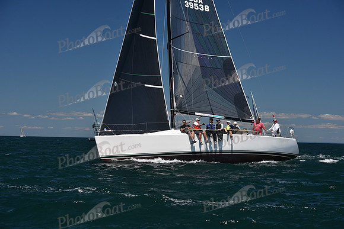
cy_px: 114
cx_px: 172
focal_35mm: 90
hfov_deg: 22.6
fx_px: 860
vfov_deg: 15.2
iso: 250
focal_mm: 90
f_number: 6.3
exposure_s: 1/800
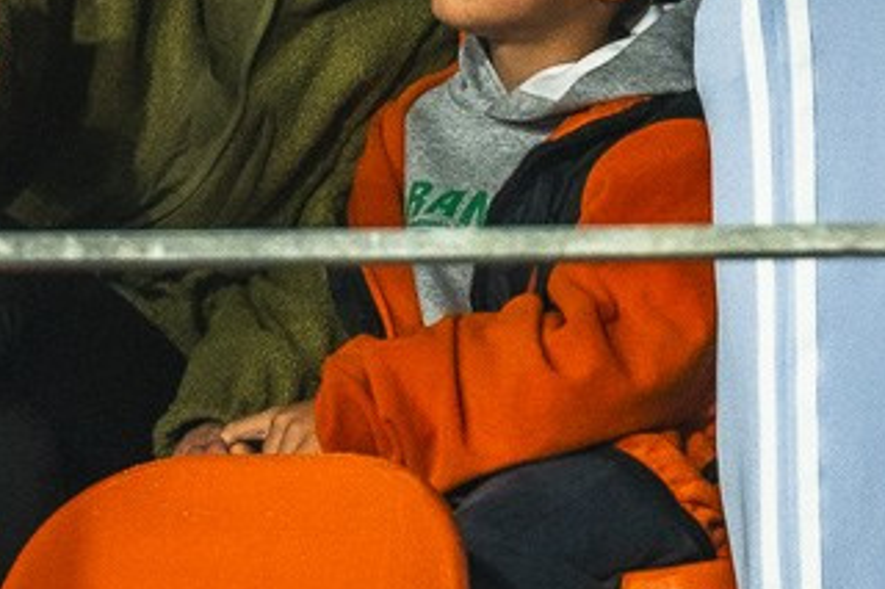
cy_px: 10
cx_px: 166
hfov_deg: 1.7
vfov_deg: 1.1
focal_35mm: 1201
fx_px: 29508
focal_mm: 200
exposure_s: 1/1000
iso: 1600
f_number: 3.5
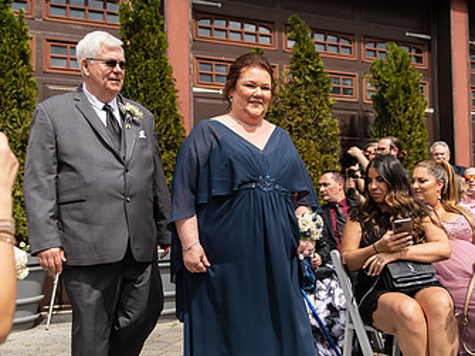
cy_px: 192
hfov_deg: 46.8
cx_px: 248
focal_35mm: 40
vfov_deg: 35.9
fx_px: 549
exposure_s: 1/2000
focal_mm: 24
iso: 125
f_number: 2.8
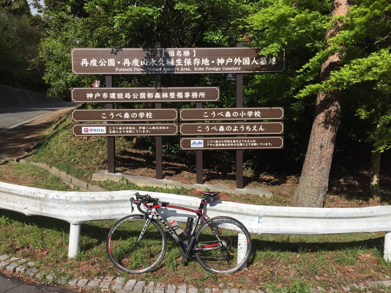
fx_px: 328
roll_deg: +0.3
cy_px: 146
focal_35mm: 29
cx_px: 196
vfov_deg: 48.2
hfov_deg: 61.7
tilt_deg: -3.3
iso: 32
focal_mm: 4.15
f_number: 2.2
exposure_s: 1/3049
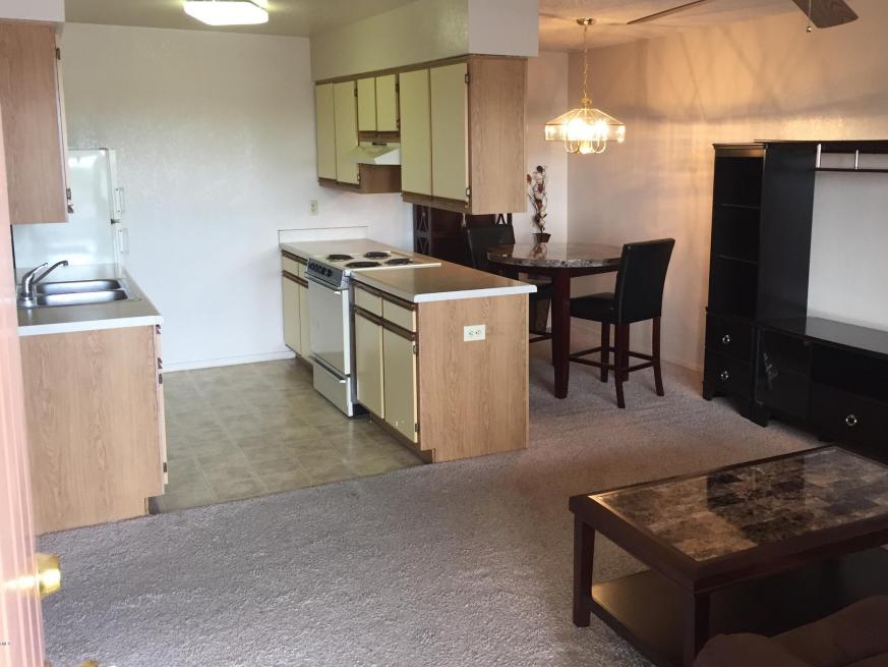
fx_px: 872
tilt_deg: -9.3
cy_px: 277
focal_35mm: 34
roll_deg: -0.6
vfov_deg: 41.7
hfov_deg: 53.8
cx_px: 505
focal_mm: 4.15
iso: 40
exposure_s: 1/30
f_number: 2.2
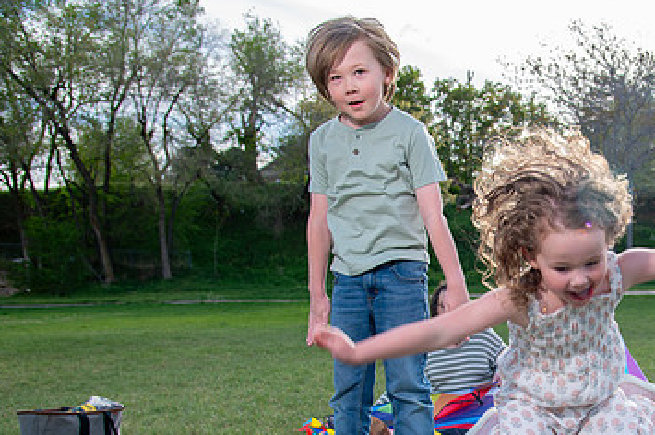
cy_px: 345
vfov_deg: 28.0
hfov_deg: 40.4
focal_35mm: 47
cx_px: 517
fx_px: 854
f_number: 5
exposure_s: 1/400
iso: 200
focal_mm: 27
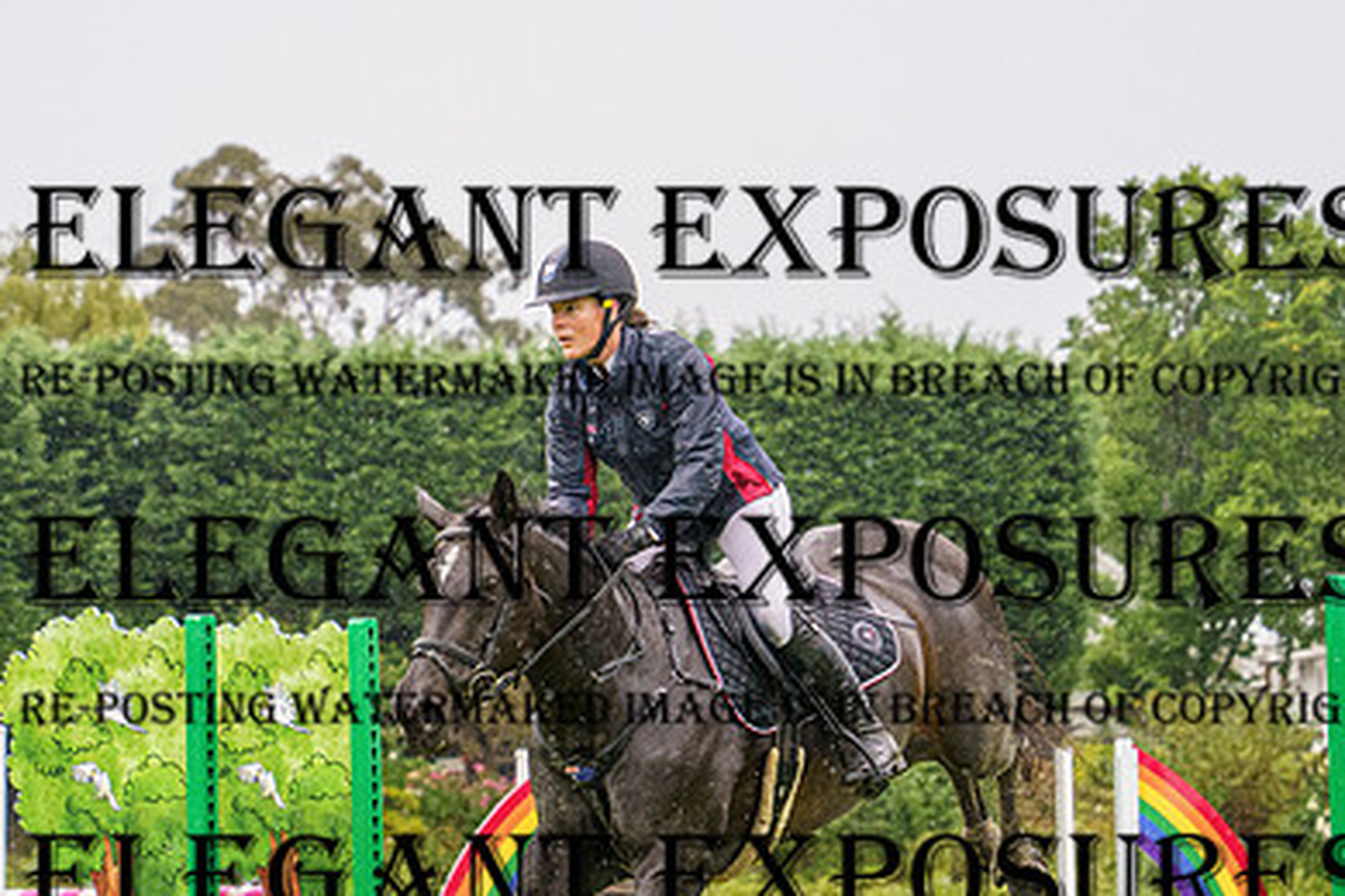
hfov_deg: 11.6
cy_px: 611
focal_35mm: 177
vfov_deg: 7.8
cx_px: 687
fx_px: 6612
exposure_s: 1/1600
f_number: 5.6
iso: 4000
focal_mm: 115
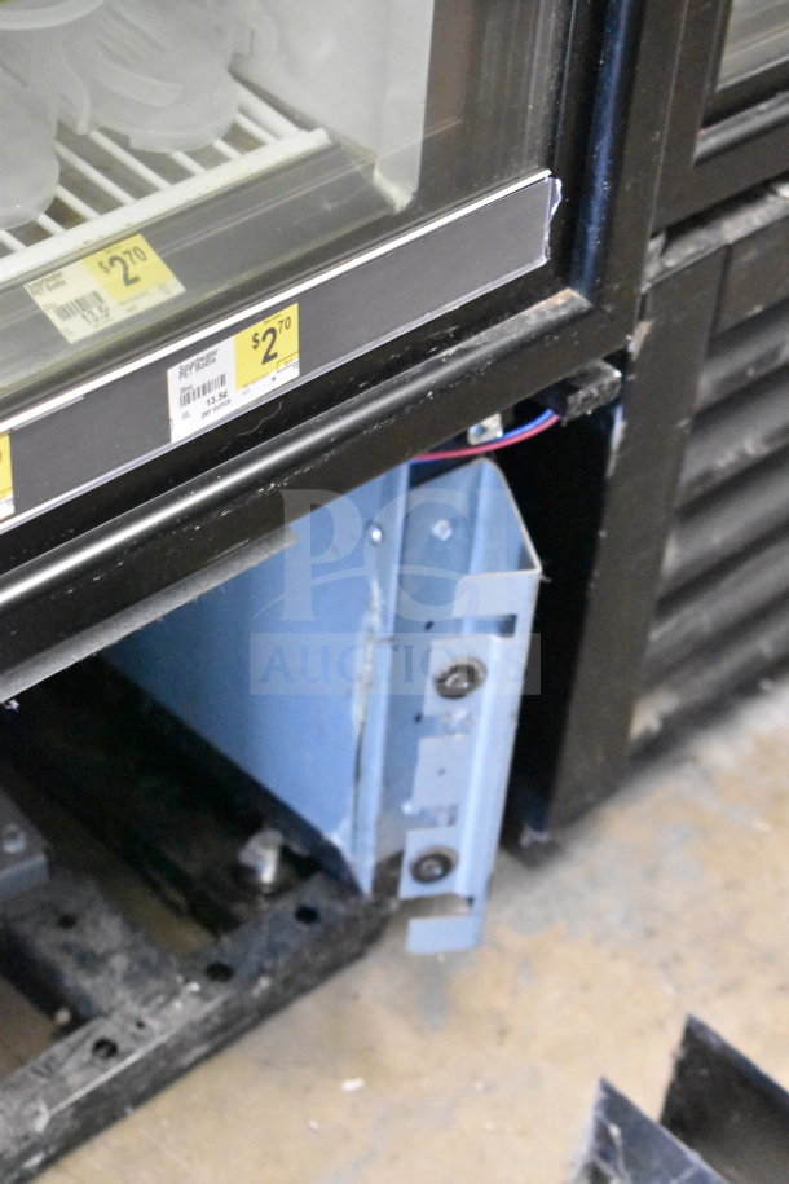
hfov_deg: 16.6
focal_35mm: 82
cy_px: 592
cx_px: 394
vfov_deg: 24.6
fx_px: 2712
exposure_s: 1/100
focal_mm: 55
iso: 18000
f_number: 5.6
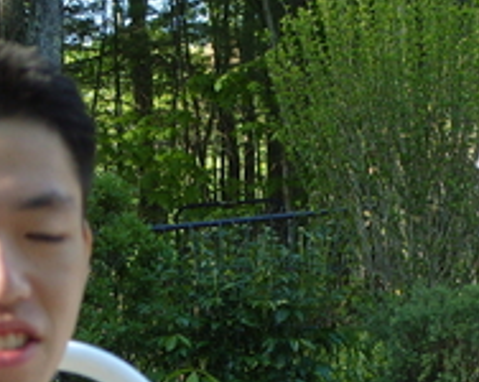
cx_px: 260
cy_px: 267
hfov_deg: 8.3
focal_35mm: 233
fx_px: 3300
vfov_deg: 6.6
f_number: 3.3
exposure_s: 1/180
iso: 100
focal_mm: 15.5
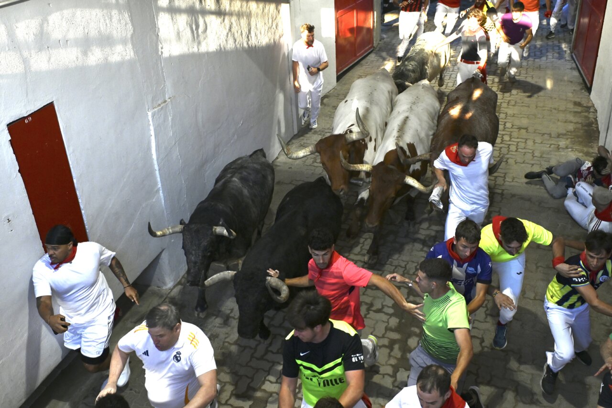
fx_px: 595
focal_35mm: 35
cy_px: 204
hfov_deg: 54.5
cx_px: 306
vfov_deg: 37.8
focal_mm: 35
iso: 1600
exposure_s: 1/1250
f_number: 4.5
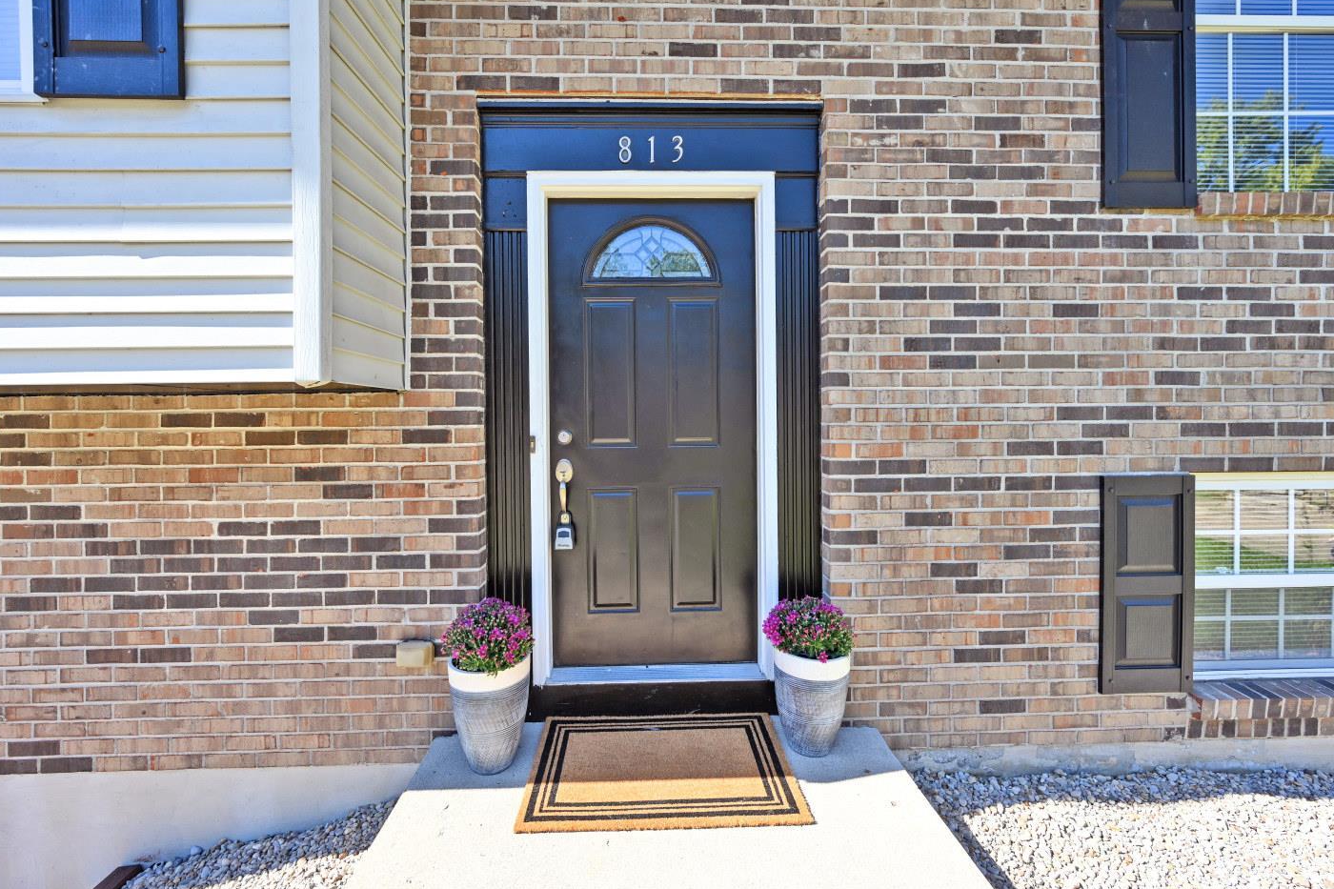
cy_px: 423
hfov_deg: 100.4
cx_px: 661
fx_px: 556
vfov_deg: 77.3
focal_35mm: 15
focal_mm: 14
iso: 180
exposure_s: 1/250
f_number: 5.6
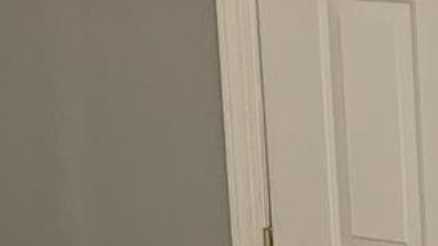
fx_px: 2462
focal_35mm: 212
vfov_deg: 5.7
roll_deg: +3.1
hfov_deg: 10.1
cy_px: 208
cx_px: 345
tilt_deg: -16.2
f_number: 1.8
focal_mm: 4.25
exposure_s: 1/60
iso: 125
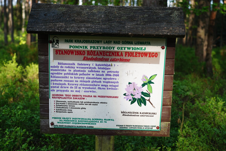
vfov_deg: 28.1
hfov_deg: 41.1
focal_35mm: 48
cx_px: 113
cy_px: 76
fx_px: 301
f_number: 4
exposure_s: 1/160
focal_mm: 48
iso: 160
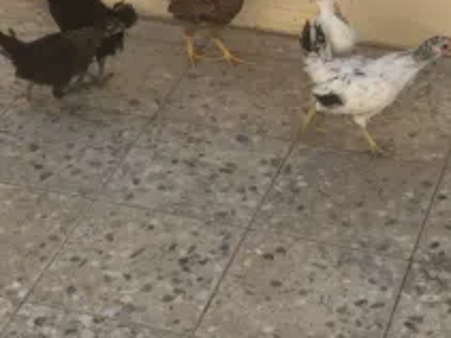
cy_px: 47
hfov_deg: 18.2
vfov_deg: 13.6
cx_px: 269
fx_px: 1406
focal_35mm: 108
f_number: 2.8
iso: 20
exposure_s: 1/489
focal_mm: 6.6
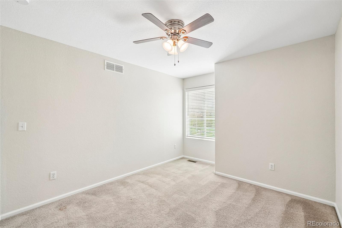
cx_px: 171
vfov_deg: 77.3
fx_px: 142
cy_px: 114
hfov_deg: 100.4
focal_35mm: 15
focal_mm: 10
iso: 800
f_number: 8
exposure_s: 1/30
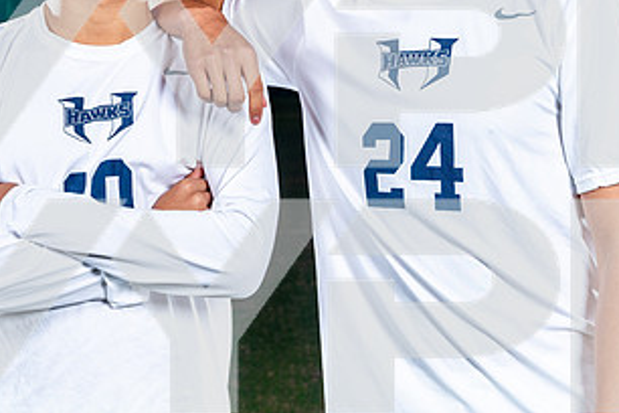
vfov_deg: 18.2
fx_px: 1272
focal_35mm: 74
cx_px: 295
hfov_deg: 27.3
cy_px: 62
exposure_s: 1/125
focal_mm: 39
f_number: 5.6
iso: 100
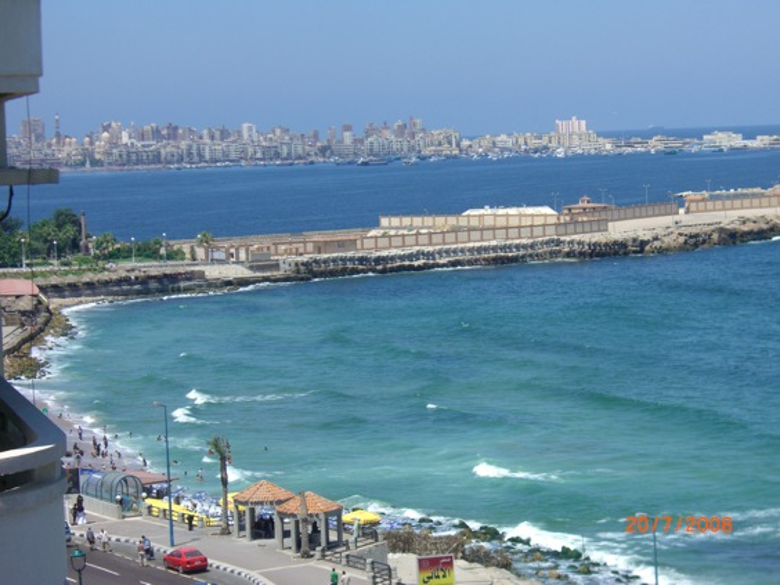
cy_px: 292
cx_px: 390
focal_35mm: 114
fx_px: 2569
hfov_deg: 17.3
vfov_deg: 13.0
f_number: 5.4
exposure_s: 1/320
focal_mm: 23.7
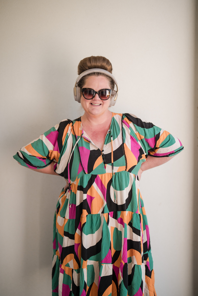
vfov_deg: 39.6
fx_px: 412
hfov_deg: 27.0
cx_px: 99
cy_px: 148
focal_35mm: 50
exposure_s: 1/250
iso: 640
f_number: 1.2
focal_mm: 50
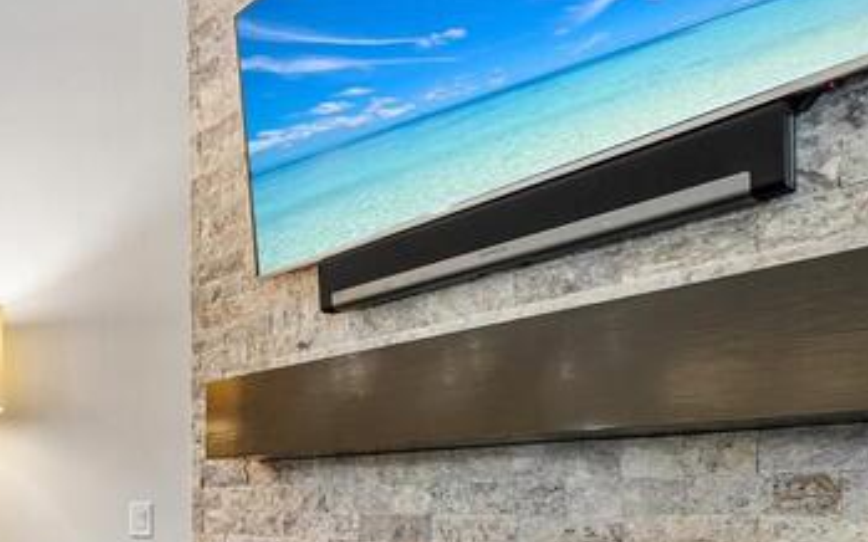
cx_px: 77
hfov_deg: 56.7
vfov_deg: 40.6
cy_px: 502
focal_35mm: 28
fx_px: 662
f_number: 8
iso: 400
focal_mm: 10
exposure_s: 1/8
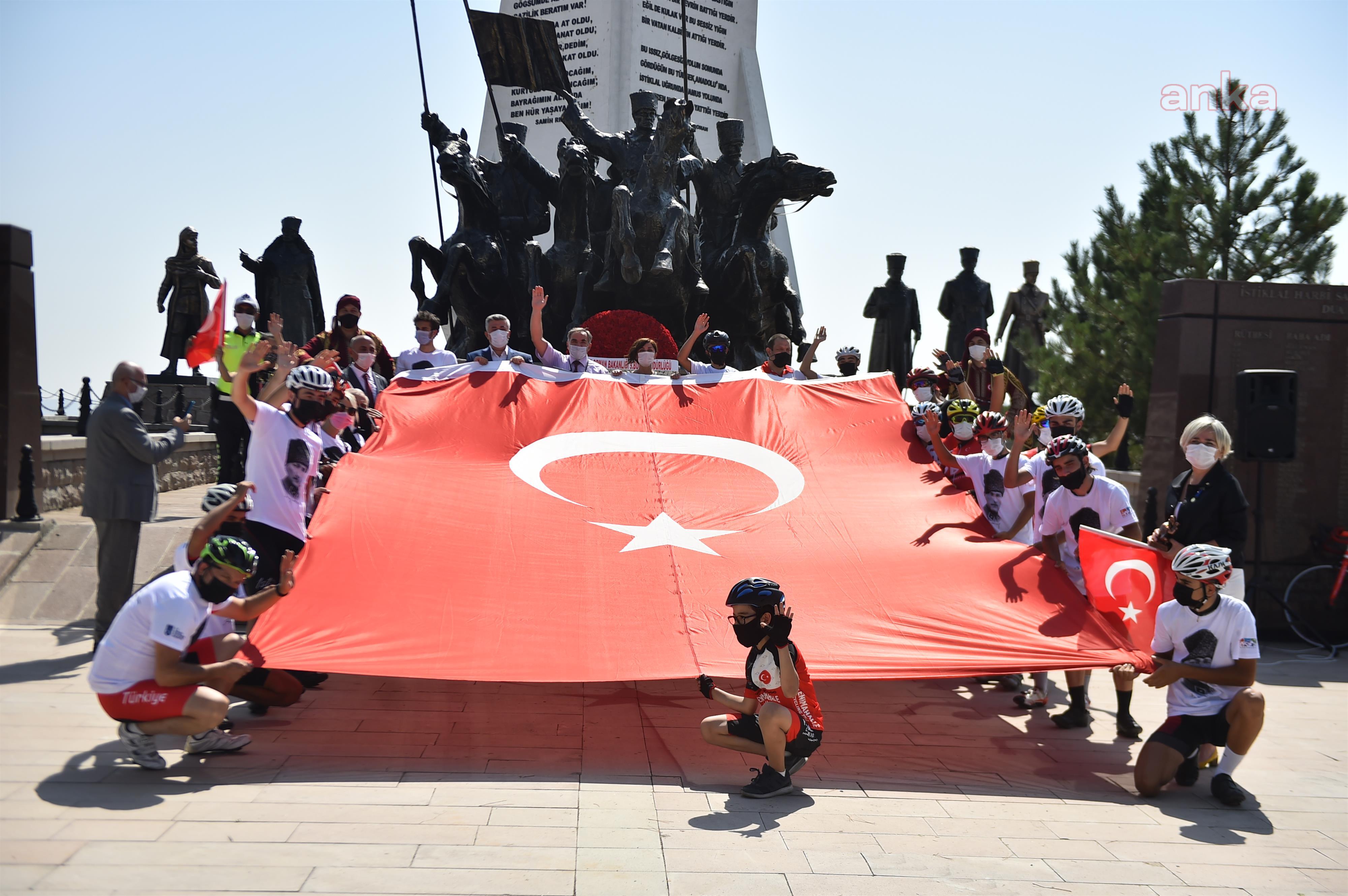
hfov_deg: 43.6
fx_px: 1683
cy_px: 448
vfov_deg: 29.8
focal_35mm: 45
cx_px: 674
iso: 100
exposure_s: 1/2500
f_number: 5.6
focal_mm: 45
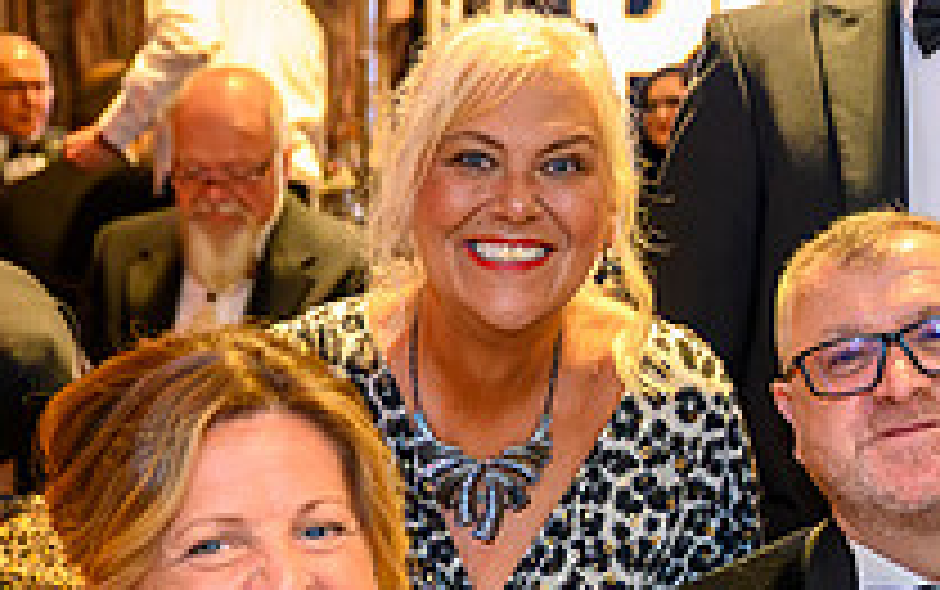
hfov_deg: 18.0
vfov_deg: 11.6
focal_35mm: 113
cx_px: 904
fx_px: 2897
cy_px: 428
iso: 11400
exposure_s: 1/125
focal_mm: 37
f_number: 3.2
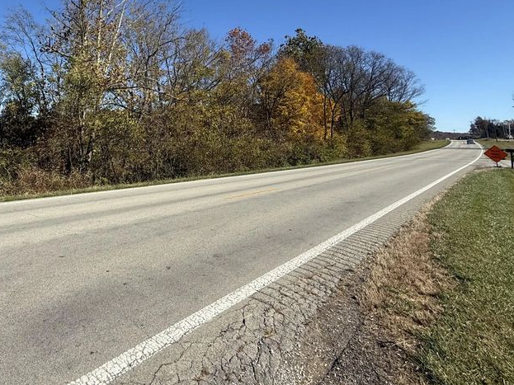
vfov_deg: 54.4
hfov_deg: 70.5
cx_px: 149
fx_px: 341
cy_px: 72
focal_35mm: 23
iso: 50
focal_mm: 2.22
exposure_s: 1/1698
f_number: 2.2
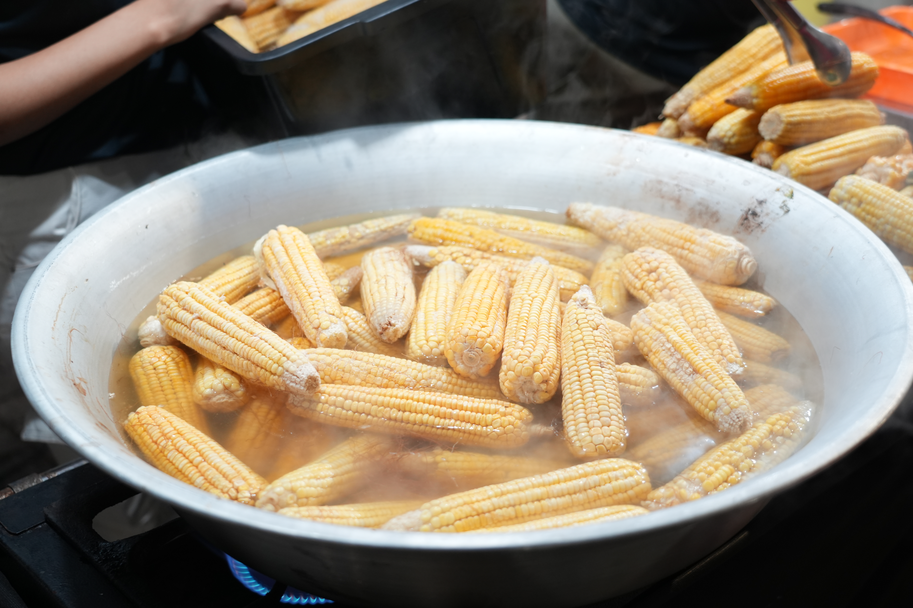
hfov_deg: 41.1
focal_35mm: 48
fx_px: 1217
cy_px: 304
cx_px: 456
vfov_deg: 28.1
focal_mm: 48
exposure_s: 1/60
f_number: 4
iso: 1000
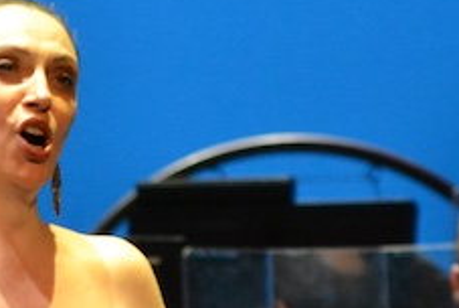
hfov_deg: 2.0
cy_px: 185
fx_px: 13468
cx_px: 22
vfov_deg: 1.3
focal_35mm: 1055
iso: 3200
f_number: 6.3
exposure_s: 1/100
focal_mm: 200
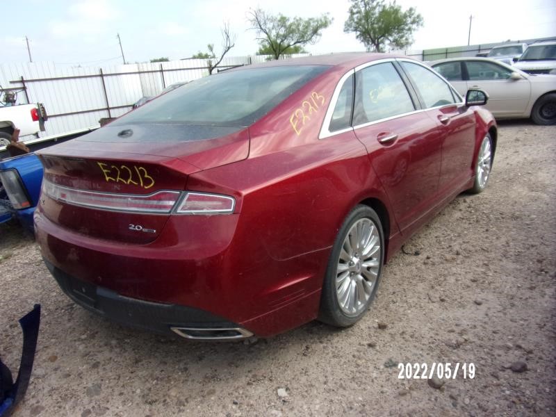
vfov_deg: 56.8
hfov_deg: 71.6
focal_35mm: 24
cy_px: 208
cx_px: 278
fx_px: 385
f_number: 3.3
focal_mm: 4.3
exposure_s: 1/550
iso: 80
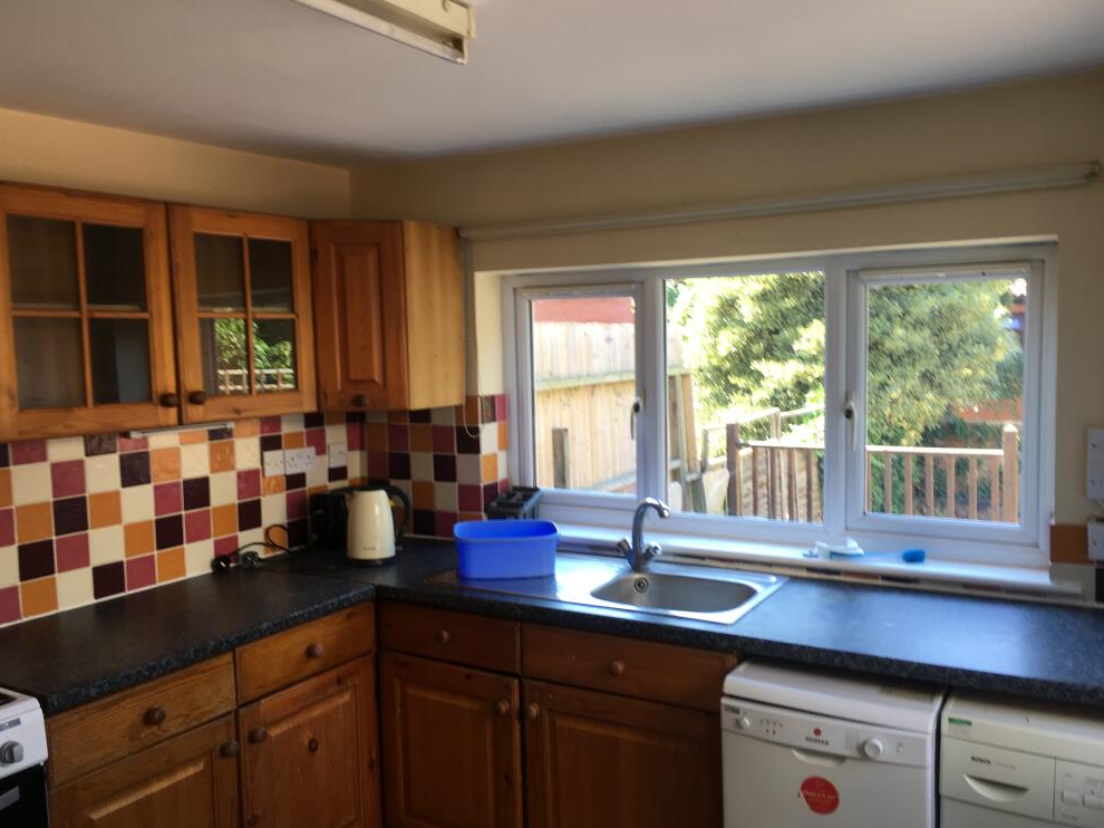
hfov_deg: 60.0
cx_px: 540
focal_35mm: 30
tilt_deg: -5.9
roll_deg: +0.9
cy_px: 425
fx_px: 957
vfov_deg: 46.8
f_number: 2.2
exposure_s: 1/50
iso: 25
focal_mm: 4.15
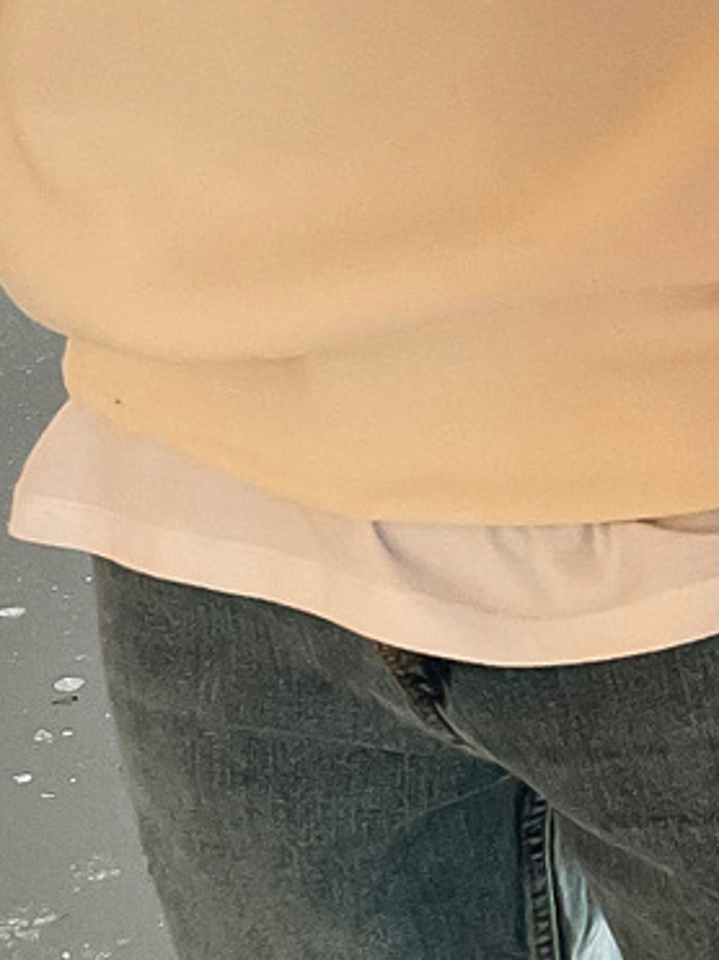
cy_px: 259
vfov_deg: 15.7
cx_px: 861
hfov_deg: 11.6
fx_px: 3464
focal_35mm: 125
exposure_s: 1/60
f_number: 1.8
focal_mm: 3
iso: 200
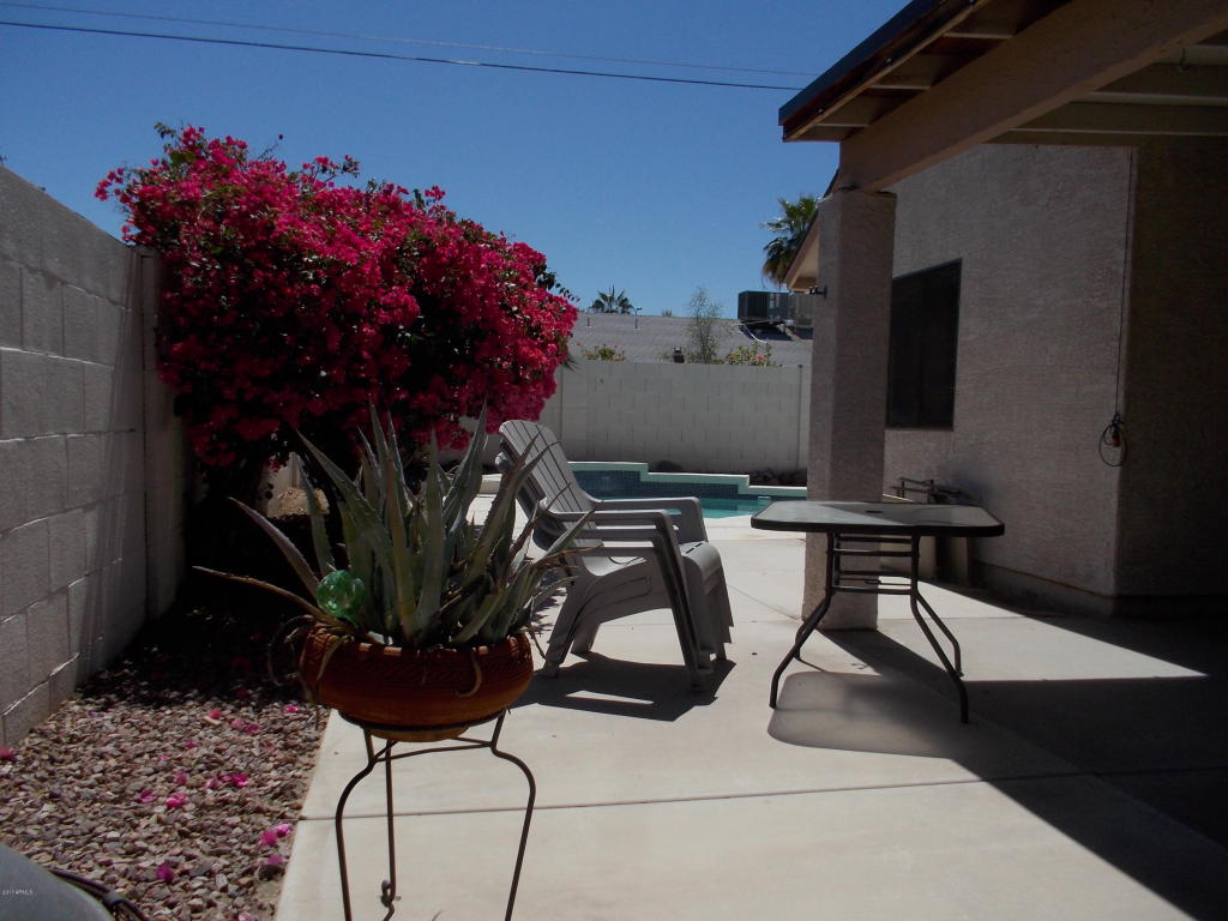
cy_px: 460
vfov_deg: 48.2
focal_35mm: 29
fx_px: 1029
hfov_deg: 61.7
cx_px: 614
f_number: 3.3
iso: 80
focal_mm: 4.1
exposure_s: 1/1500
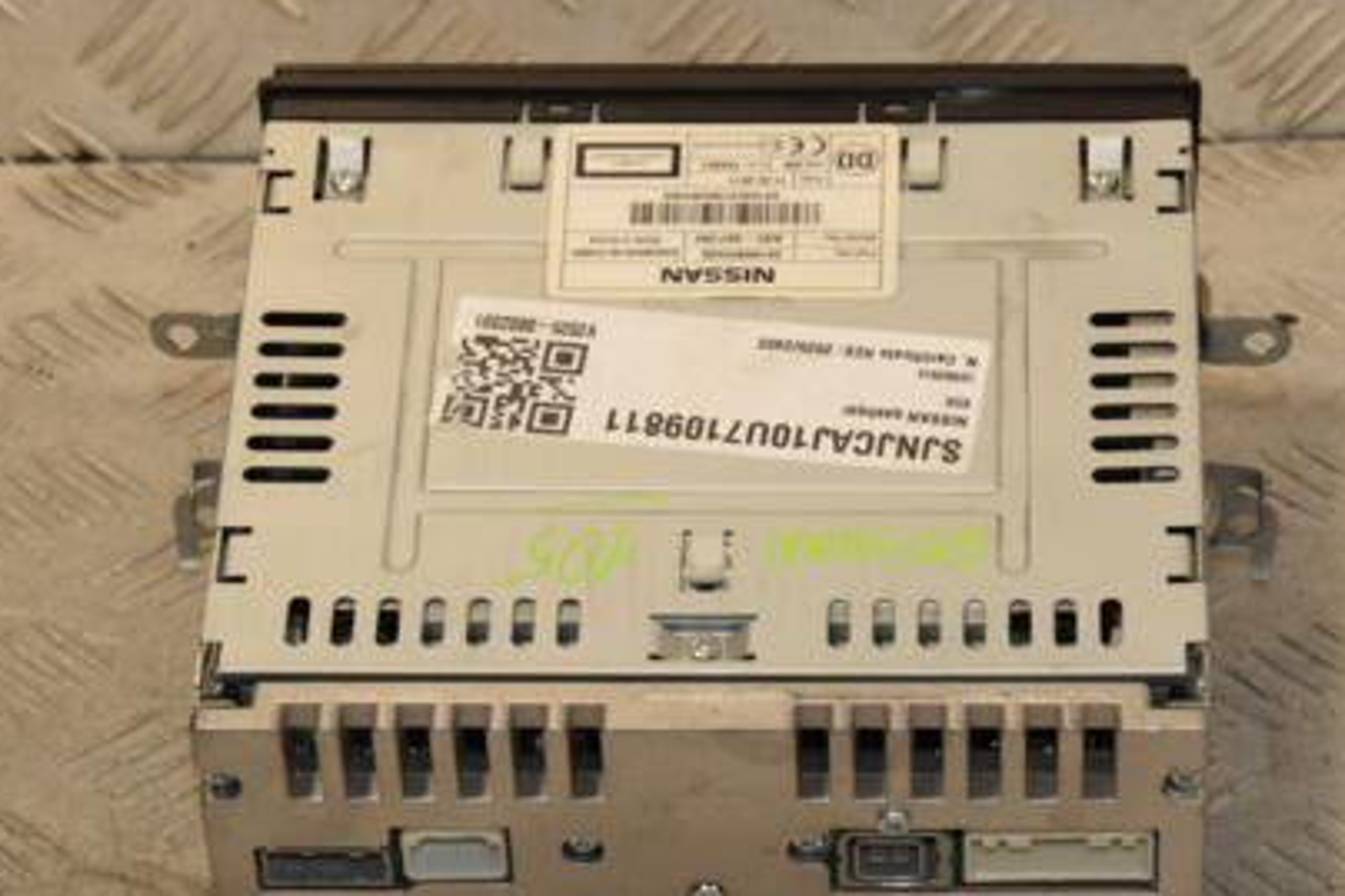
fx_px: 5826
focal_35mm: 156
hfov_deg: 13.2
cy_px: 606
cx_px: 762
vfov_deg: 8.8
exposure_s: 1/200
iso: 800
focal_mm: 70
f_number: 9
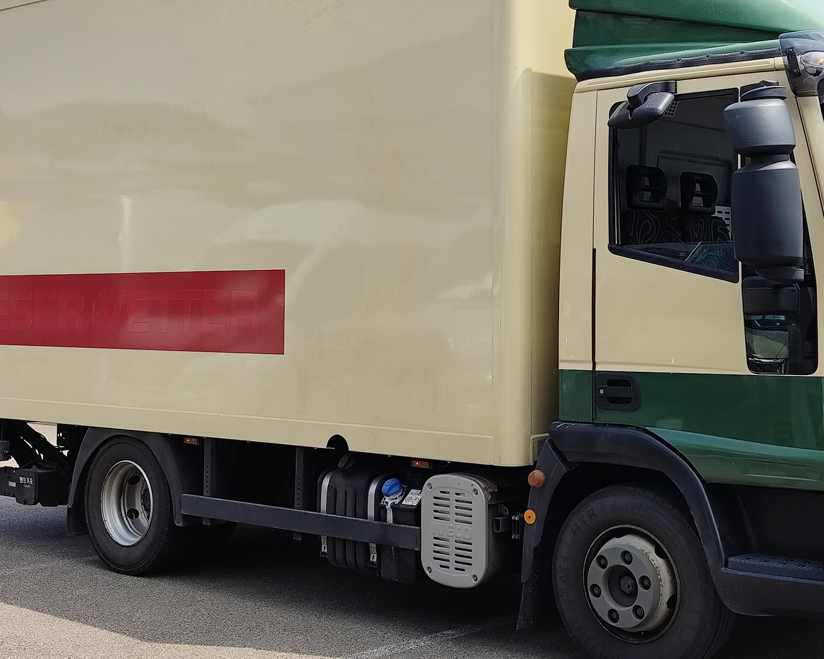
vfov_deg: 27.5
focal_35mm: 55
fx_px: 1341
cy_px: 257
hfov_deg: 33.9
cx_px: 529
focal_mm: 4.71
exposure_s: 1/1360
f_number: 1.79
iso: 50
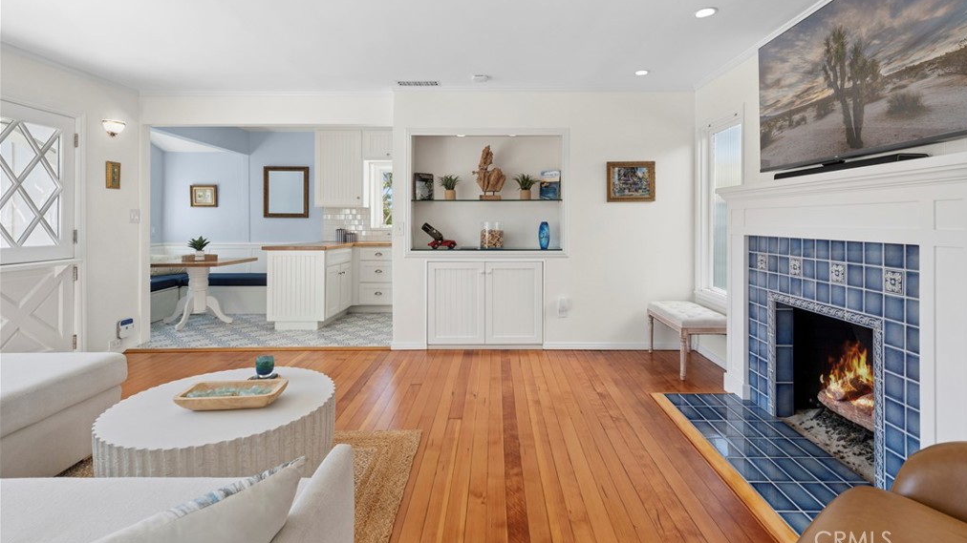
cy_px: 229
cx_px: 488
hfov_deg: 92.7
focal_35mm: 18
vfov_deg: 60.7
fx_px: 461
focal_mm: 17
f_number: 9
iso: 100
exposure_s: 1/10
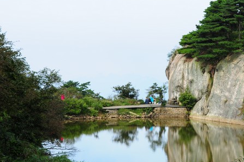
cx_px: 135
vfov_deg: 10.4
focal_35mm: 131
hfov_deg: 15.7
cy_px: 41
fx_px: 887
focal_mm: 52
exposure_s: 1/125
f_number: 9
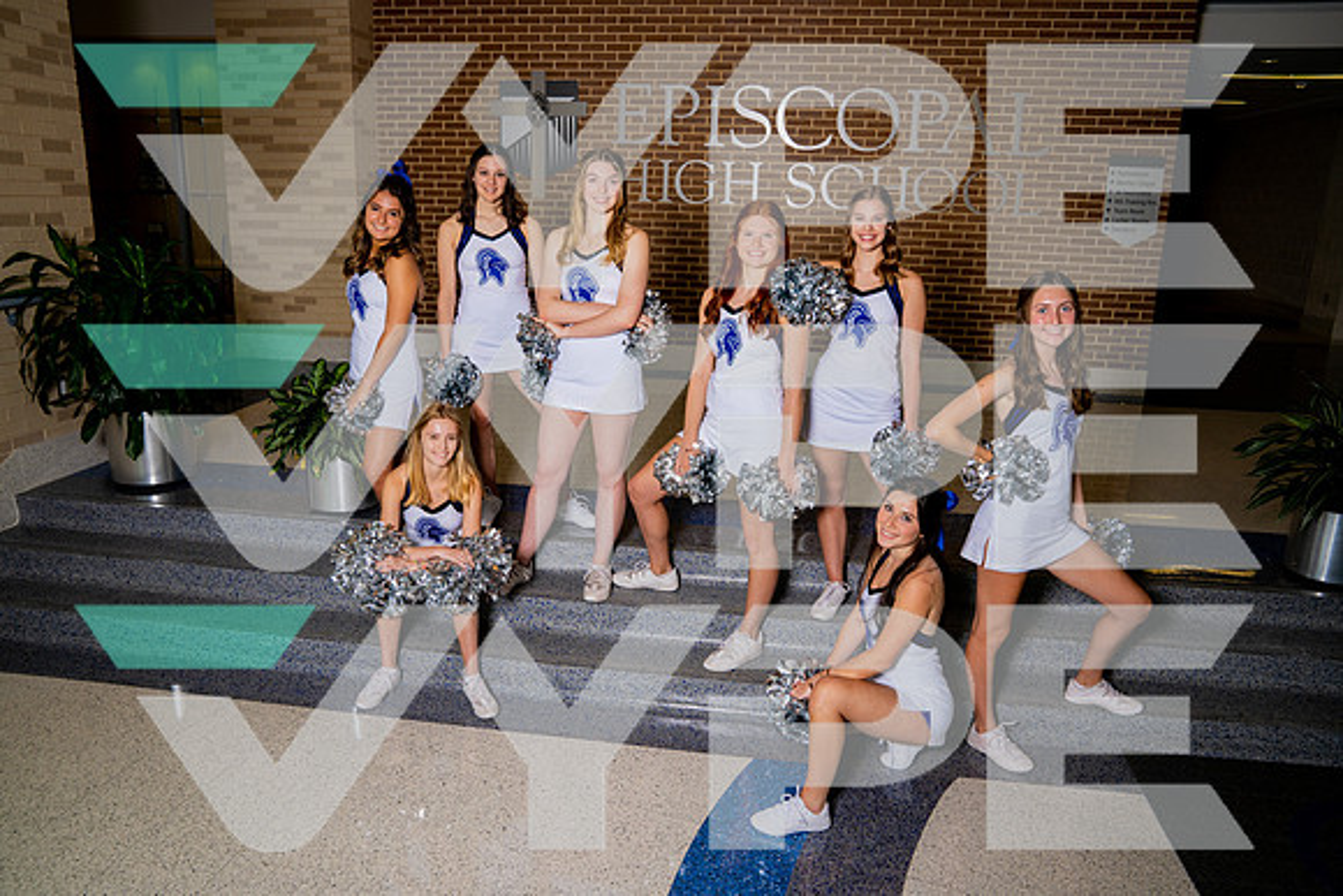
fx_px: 970
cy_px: 448
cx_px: 672
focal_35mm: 26
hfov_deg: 69.4
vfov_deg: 49.6
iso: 200
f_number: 8
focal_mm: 26
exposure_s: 1/250
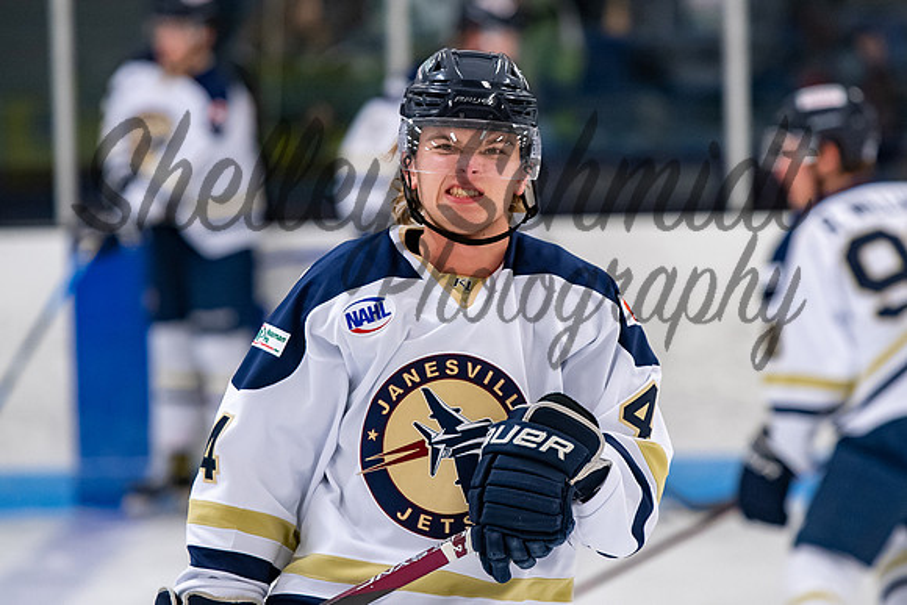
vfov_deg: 4.5
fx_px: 7681
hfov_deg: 6.8
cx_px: 475
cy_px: 313
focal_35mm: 305
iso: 2000
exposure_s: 1/800
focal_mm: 185
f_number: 3.2
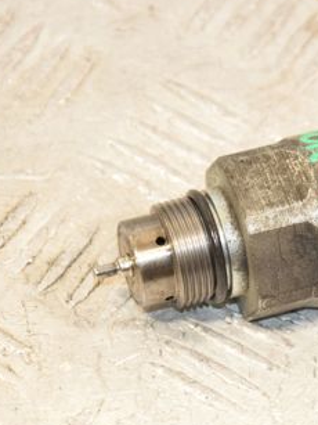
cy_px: 230
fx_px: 3873
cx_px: 292
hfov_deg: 4.7
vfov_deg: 6.3
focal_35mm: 316
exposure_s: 1/200
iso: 1600
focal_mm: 105
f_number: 7.1
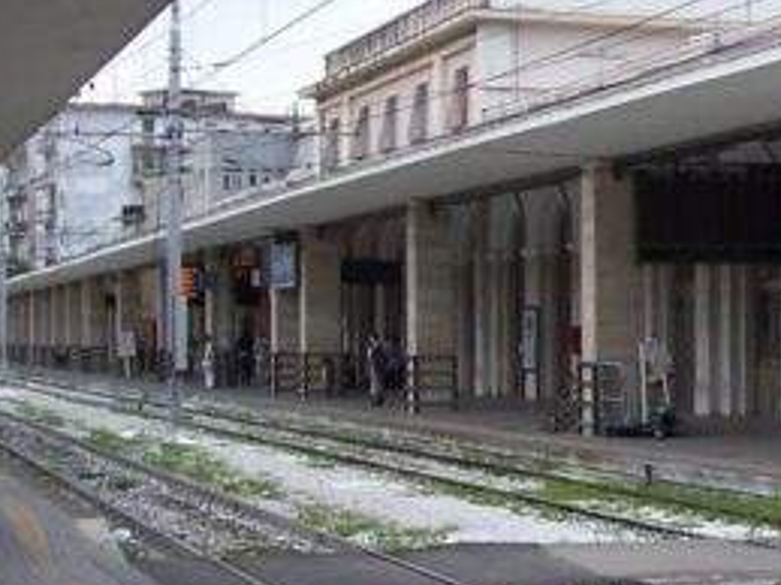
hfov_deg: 18.5
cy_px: 338
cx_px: 917
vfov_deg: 14.6
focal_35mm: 101
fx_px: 2278
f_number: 2.7
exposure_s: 1/350
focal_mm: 5.6
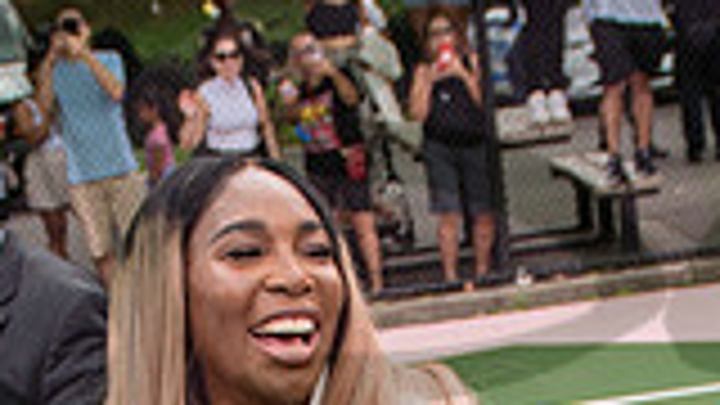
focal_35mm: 143
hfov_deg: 15.0
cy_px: 1064
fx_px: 2730
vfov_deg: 7.7
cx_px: 273
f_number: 3.2
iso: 100
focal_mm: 24
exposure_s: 1/320
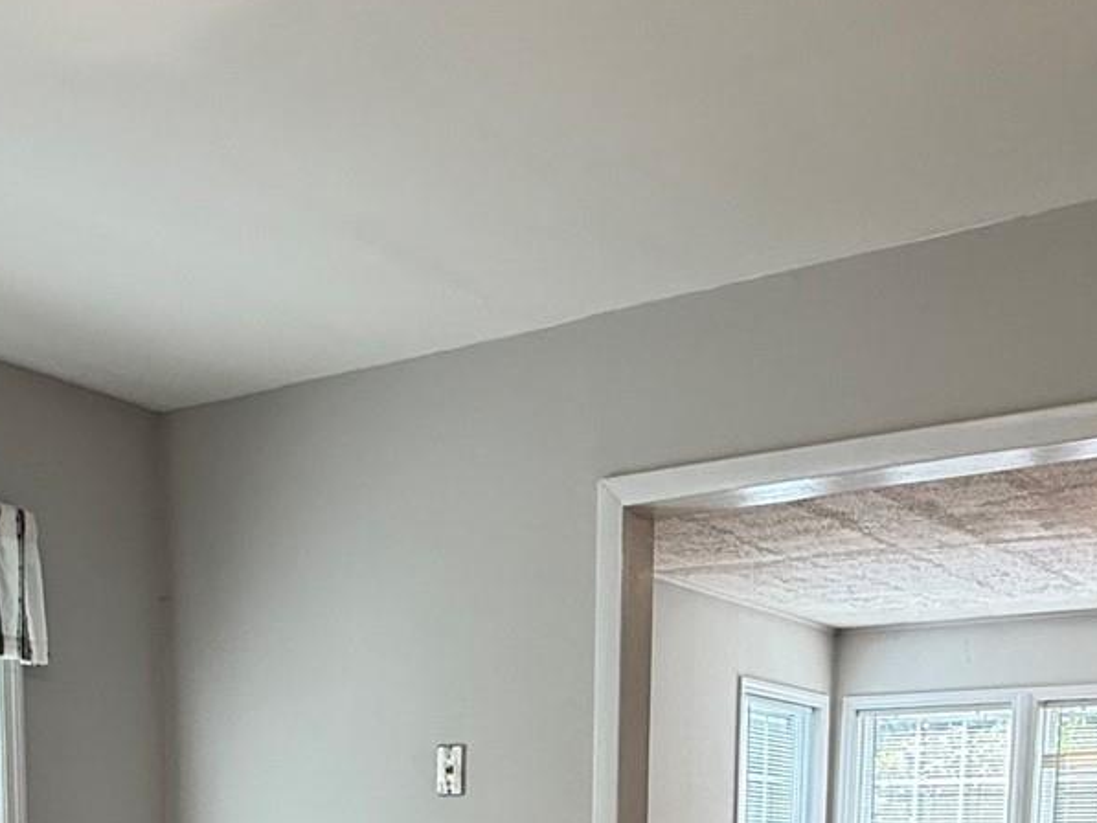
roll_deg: -0.4
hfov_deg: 39.6
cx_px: 562
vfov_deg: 25.6
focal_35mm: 48
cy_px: 1093
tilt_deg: -7.7
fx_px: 1521
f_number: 2.2
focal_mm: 2.22
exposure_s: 1/120
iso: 80
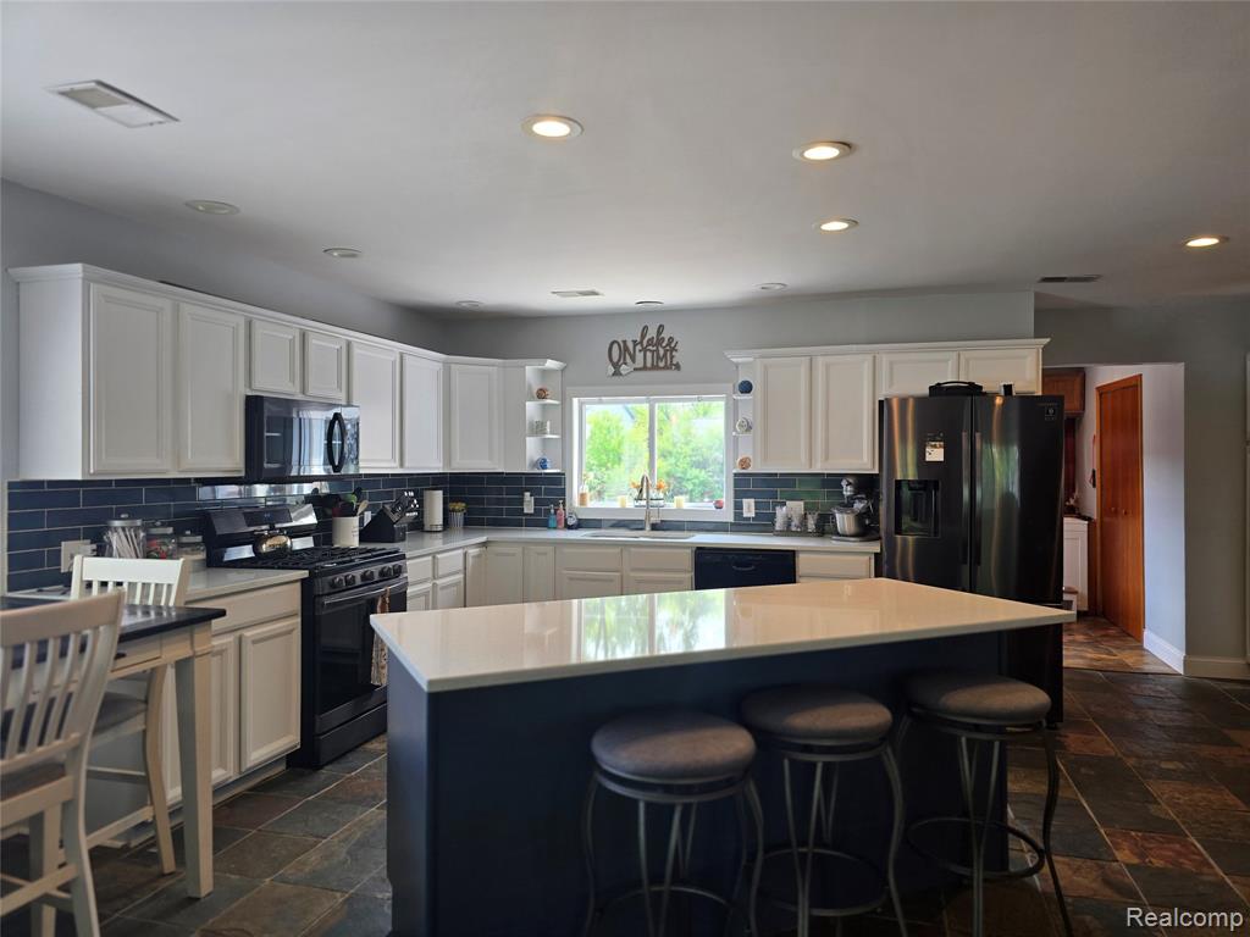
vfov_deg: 58.9
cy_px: 468
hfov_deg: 73.9
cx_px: 625
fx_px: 831
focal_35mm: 23
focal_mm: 6.3
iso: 80
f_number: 1.7
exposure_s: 1/120
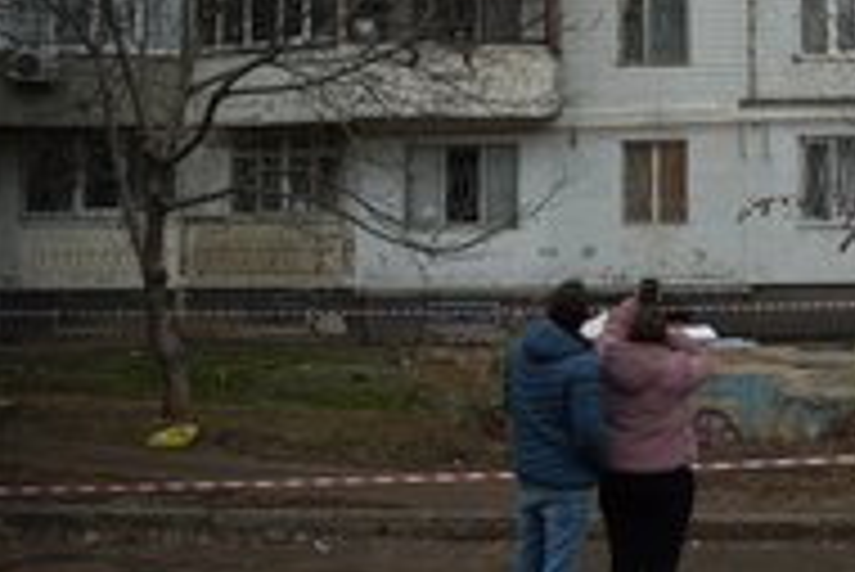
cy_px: 146
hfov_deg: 32.2
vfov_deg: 22.8
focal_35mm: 59
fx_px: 1402
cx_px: 778
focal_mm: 28
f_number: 2.8
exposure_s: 1/100
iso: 100
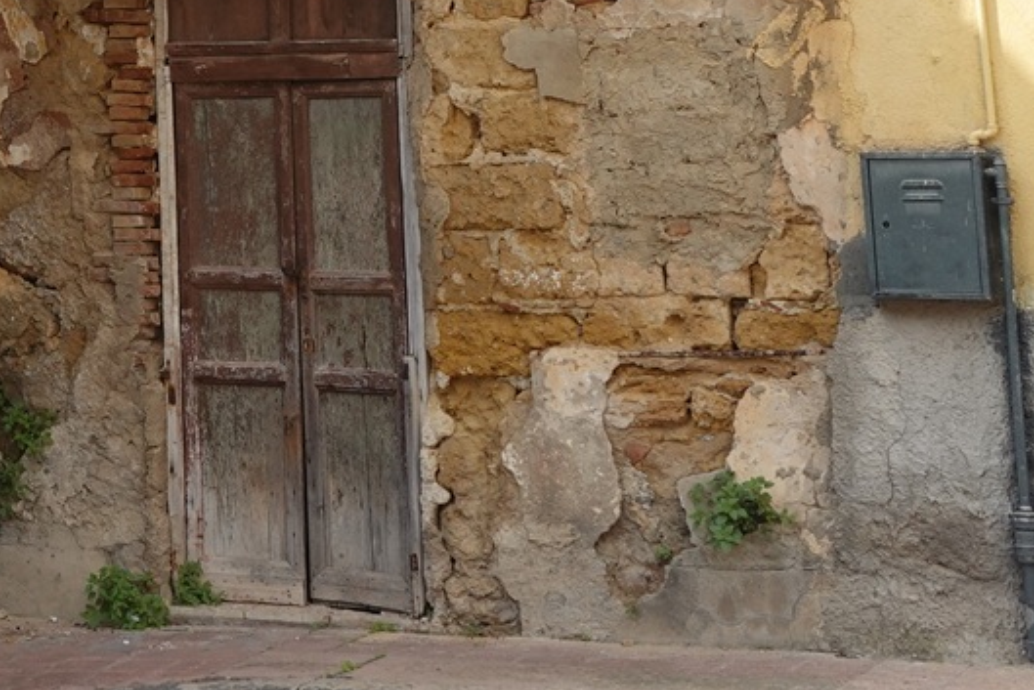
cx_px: -306
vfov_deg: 14.1
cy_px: -242
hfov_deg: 20.1
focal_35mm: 93
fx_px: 2672
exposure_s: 1/500
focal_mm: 10.89
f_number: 4
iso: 125
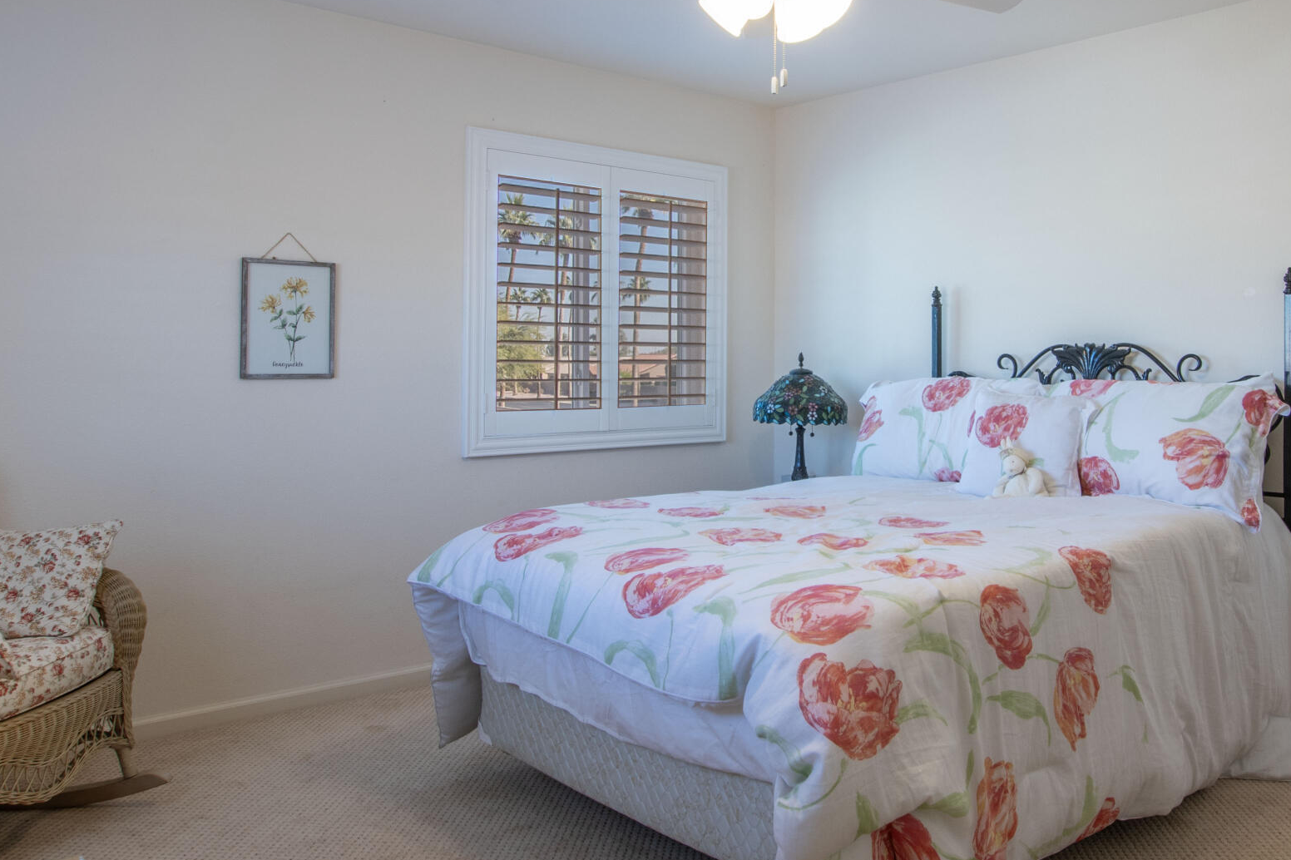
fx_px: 1040
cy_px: 347
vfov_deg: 44.7
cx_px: 826
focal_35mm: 29
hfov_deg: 62.6
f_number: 11
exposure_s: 1/3
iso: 100
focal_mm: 10
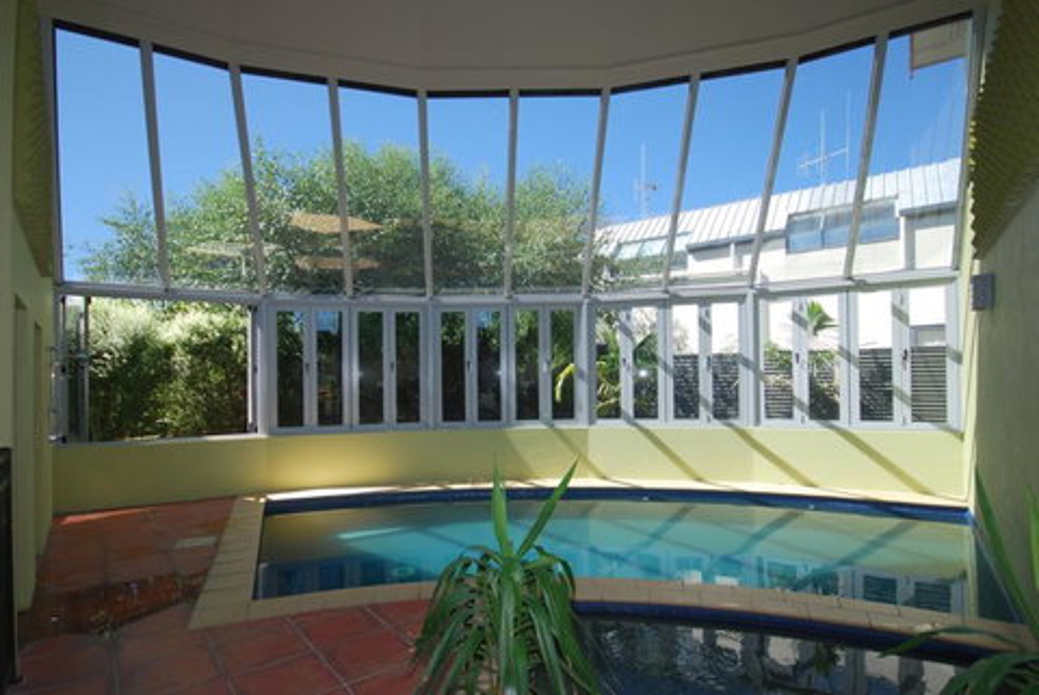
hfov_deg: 100.3
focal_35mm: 15
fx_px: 433
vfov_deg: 77.4
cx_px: 520
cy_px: 348
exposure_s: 1/100
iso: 100
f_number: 5
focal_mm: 10
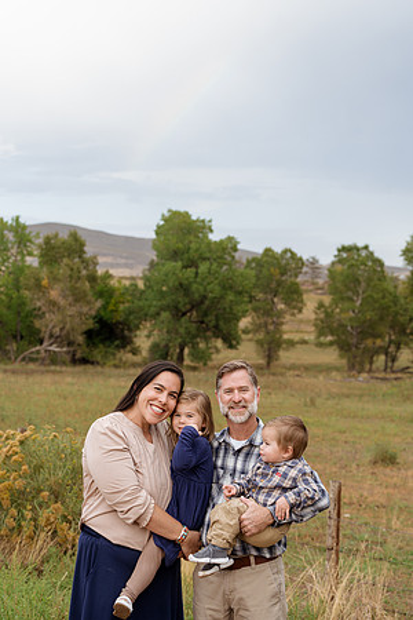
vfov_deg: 28.8
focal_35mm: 70
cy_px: 310
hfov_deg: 19.5
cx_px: 206
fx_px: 1204
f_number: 5.6
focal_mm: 70
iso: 200
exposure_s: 1/200
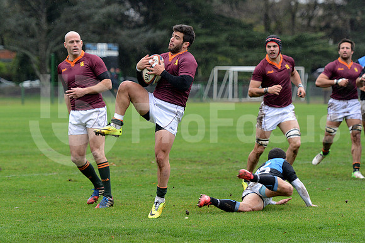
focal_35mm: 135
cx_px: 182
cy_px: 122
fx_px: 1369
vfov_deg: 10.2
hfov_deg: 15.2
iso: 1250
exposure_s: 1/500
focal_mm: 135
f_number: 4
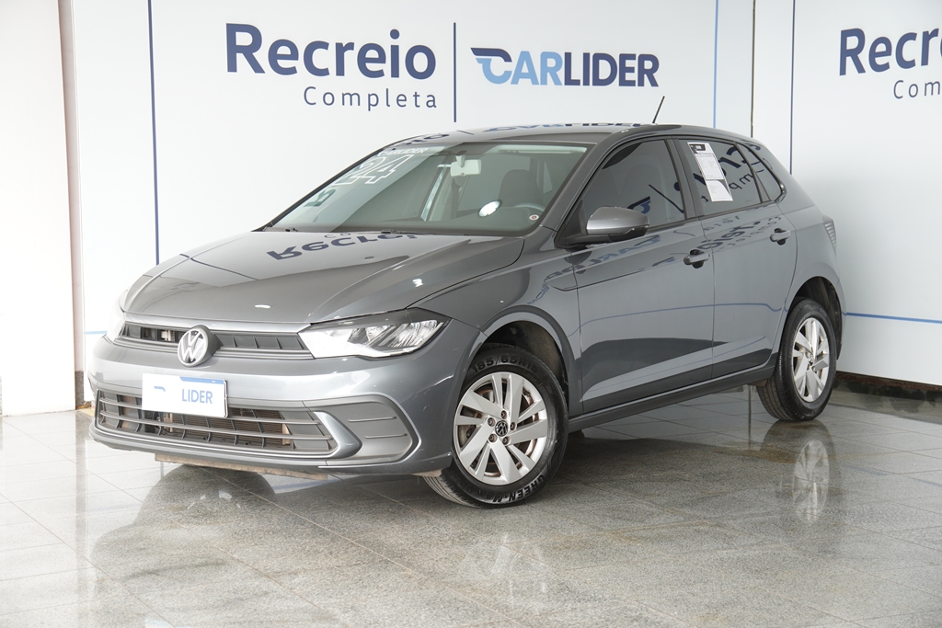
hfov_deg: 32.6
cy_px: 314
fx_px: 1609
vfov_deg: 22.1
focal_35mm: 62
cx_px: 471
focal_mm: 41
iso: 200
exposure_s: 1/125
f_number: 3.5
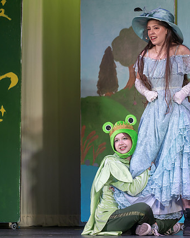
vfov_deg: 9.2
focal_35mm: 211
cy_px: 115
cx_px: 159
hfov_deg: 7.3
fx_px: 1483
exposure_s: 1/250
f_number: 2.8
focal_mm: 140
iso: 200
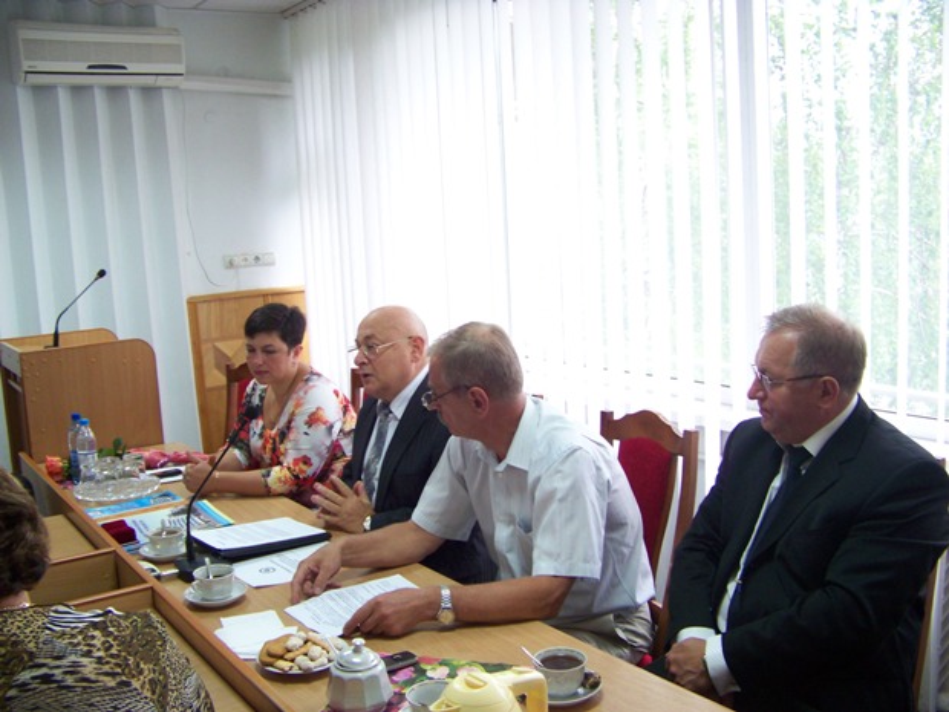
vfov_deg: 39.7
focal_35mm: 36
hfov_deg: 51.4
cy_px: 356
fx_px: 987
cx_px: 474
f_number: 2.8
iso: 160
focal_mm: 5.85
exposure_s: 1/30
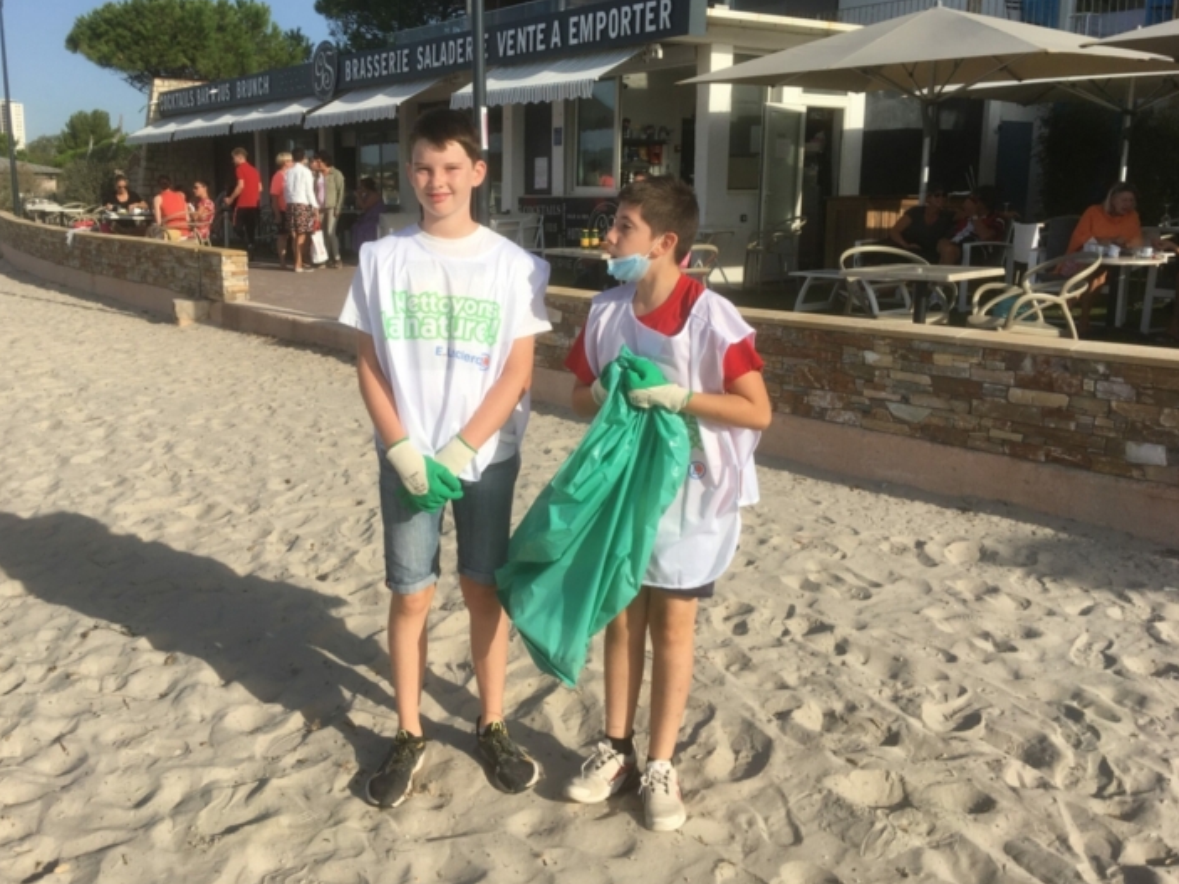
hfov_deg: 55.2
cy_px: 393
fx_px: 1124
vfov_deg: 42.9
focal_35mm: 33
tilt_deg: -8.3
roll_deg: -2.2
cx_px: 515
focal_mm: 4.15
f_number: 2.2
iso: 25
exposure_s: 1/1709
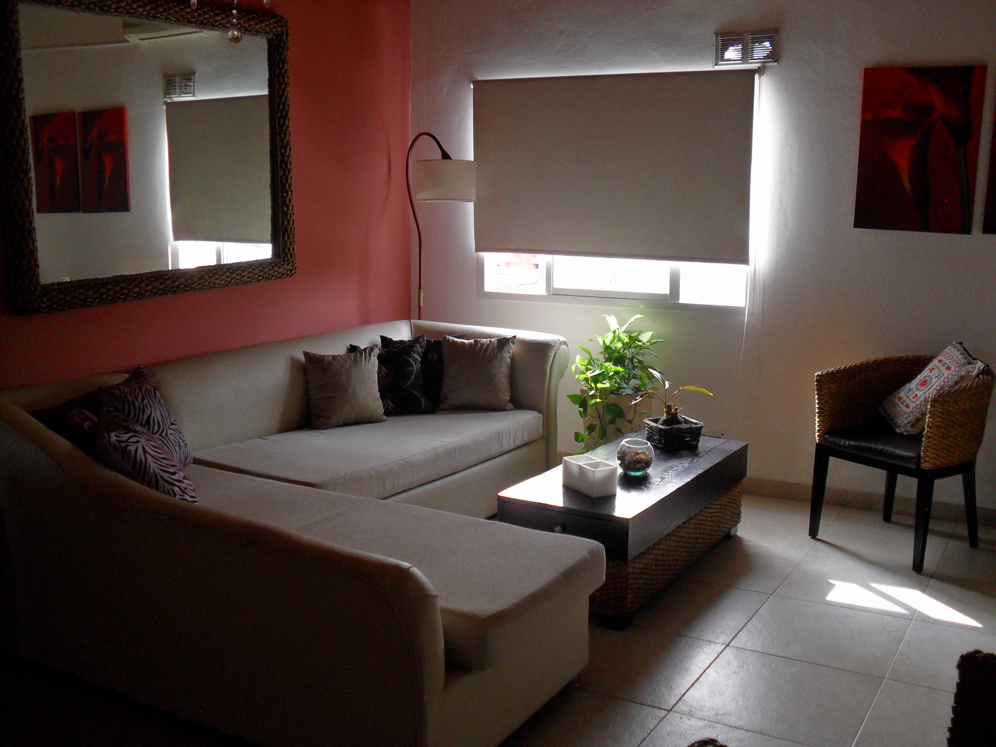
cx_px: 498
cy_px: 374
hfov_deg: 52.6
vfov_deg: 40.7
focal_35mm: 35
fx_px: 1007
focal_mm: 6.3
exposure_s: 1/45
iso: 100
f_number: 3
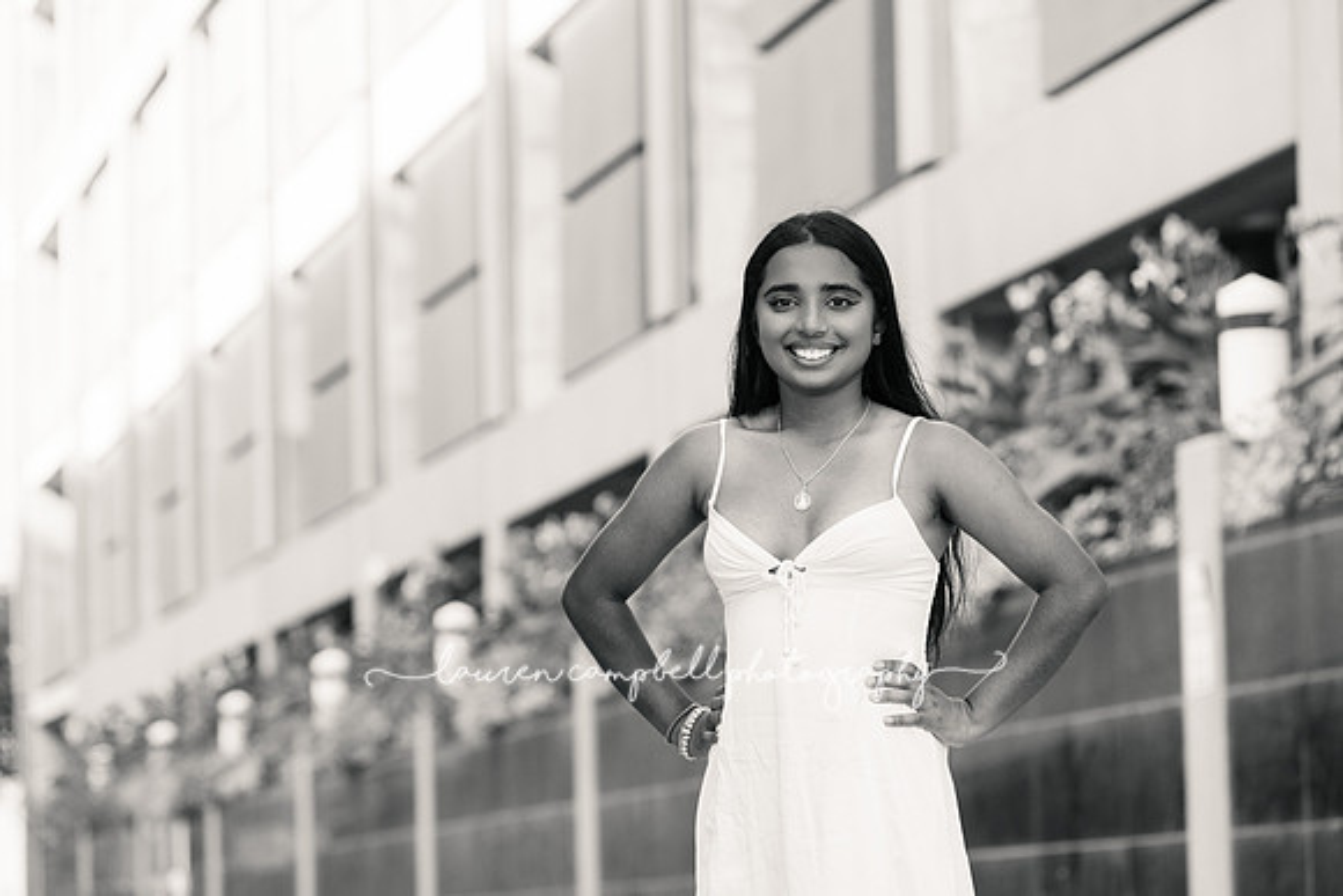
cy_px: 448
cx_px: 672
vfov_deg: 8.6
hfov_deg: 12.8
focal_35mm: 160
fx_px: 5970
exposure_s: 1/500
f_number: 6.3
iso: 1000
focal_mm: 160
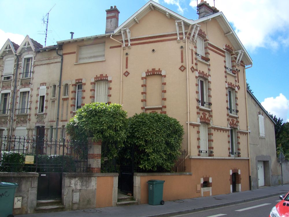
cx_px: 144
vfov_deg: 41.8
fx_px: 284
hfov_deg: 53.9
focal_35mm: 34
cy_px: 108
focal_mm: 5.6
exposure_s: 1/320
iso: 80
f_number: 5.1
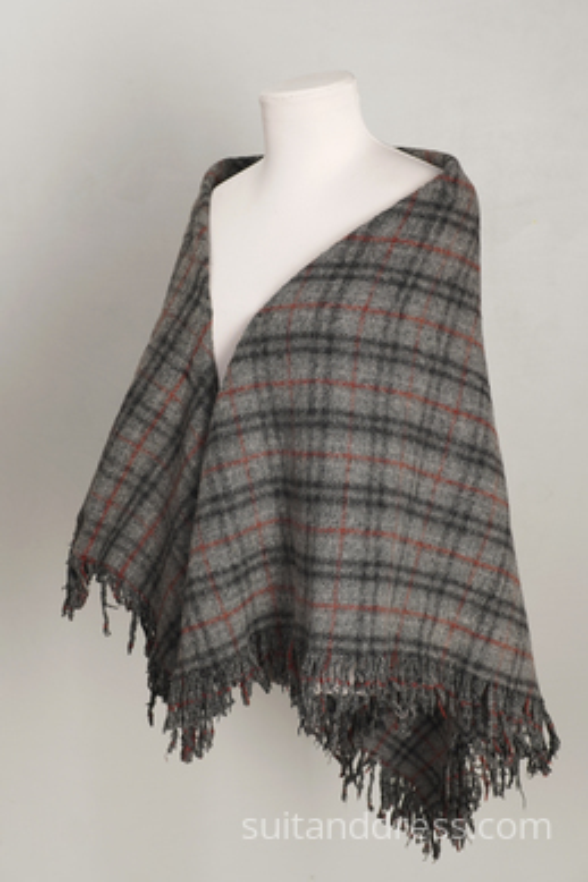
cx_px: 294
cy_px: 441
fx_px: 1177
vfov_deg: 41.1
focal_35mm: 48
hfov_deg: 28.1
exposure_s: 1/40
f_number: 5
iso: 320
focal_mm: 32
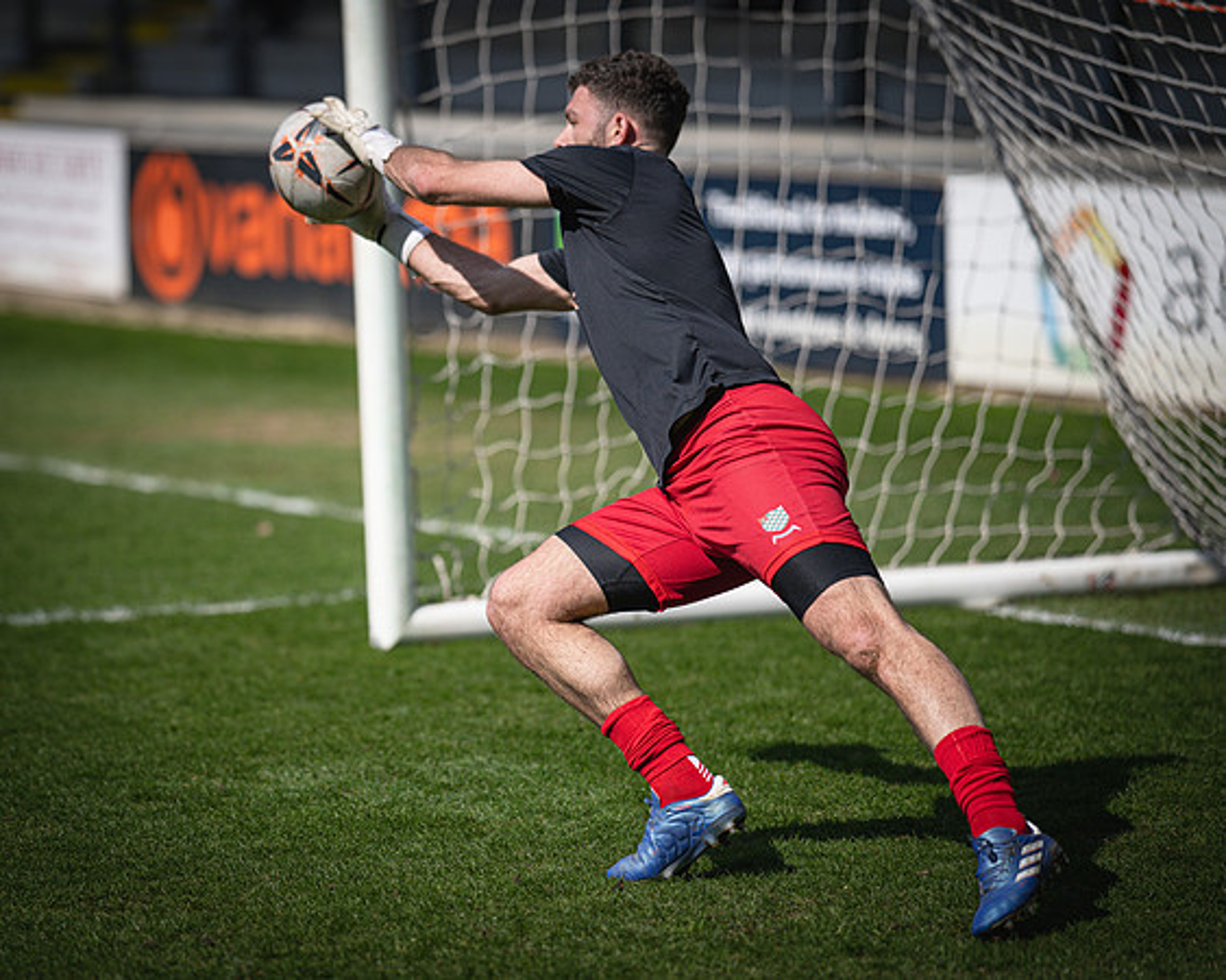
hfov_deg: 11.1
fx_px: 6334
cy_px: 563
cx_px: 472
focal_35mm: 175
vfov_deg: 8.8
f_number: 1.8
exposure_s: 1/12800
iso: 200
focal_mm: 135
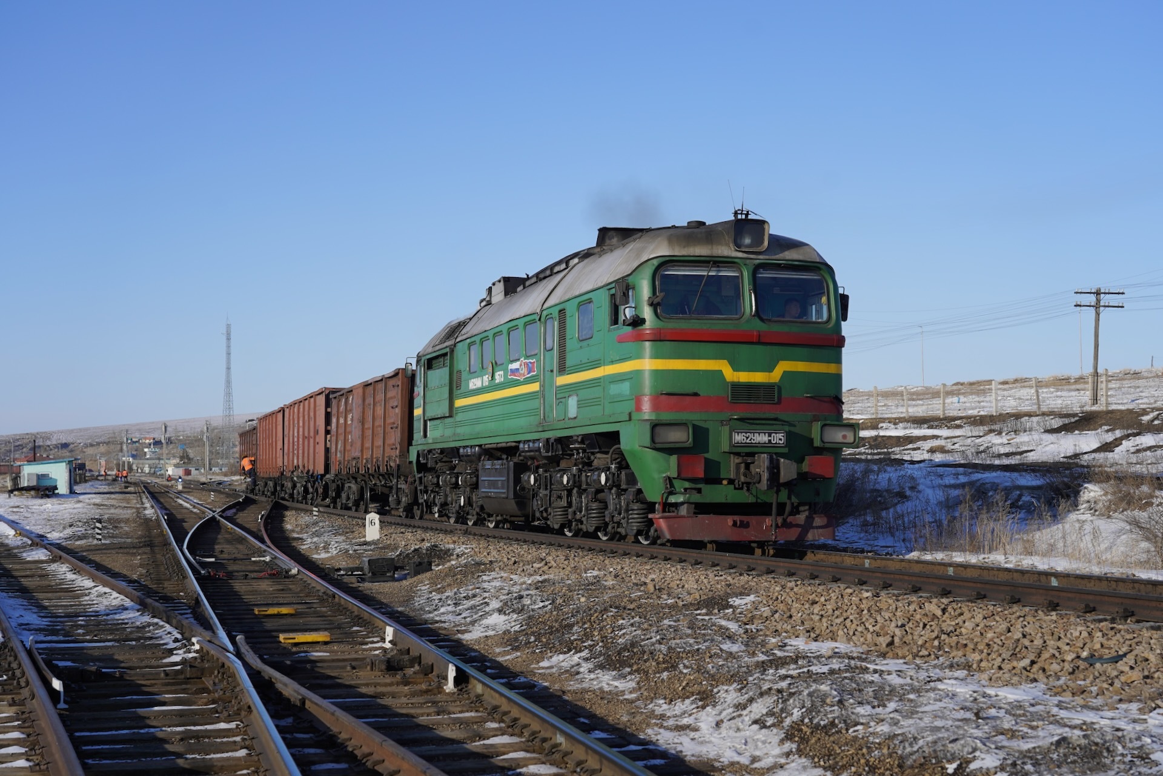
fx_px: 1518
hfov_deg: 41.9
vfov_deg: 28.6
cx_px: 582
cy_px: 388
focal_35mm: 47
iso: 200
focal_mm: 47
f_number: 5.6
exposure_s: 1/1250
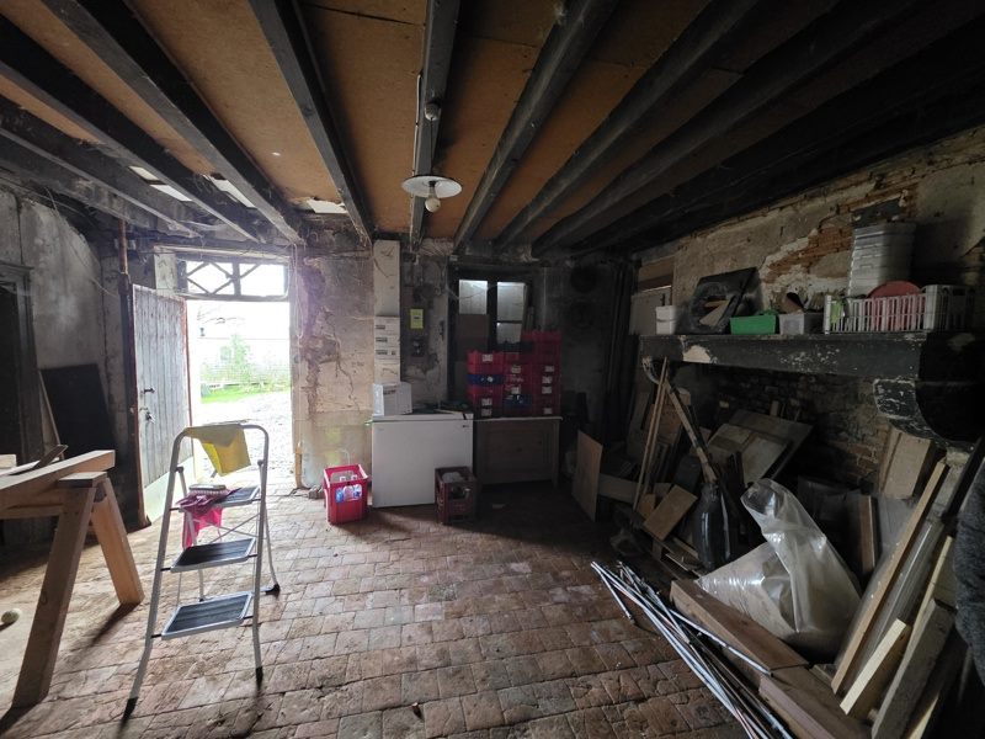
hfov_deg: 106.2
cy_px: 370
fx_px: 370
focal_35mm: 13
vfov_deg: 89.9
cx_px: 492
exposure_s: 1/50
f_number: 1.9
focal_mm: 2.2
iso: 1000
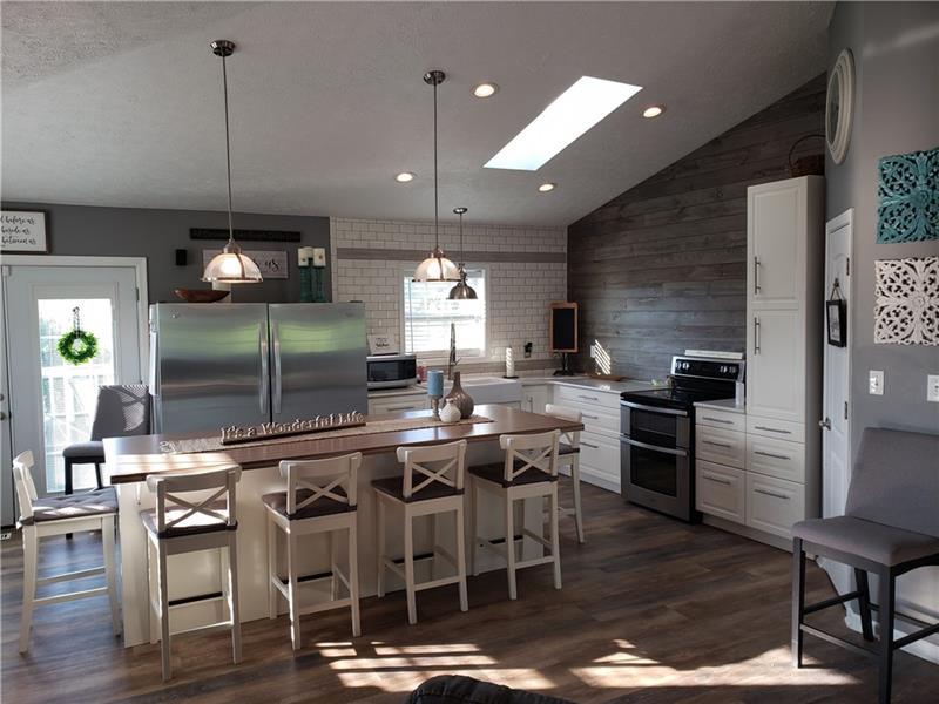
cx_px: 470
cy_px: 352
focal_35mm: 26
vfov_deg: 53.1
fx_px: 705
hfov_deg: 67.3
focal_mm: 4.3
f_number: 2.4
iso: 64
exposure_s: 1/60
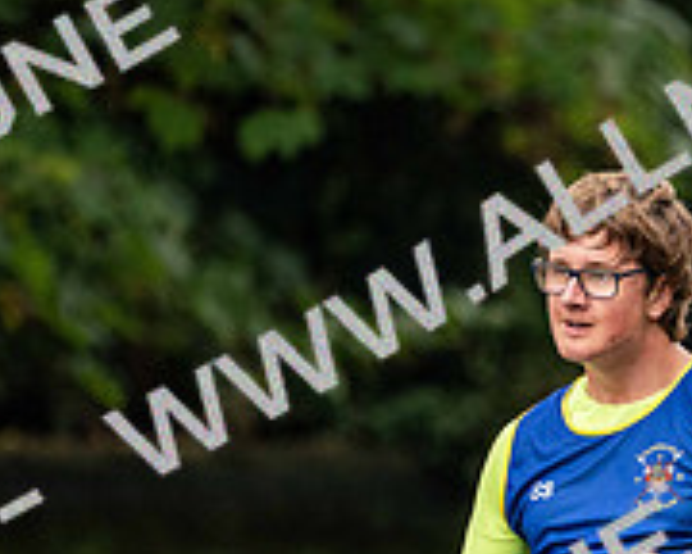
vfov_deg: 1.3
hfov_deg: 1.6
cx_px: 581
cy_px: 487
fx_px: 24802
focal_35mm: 1211
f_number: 4.5
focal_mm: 400
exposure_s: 1/2500
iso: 1400
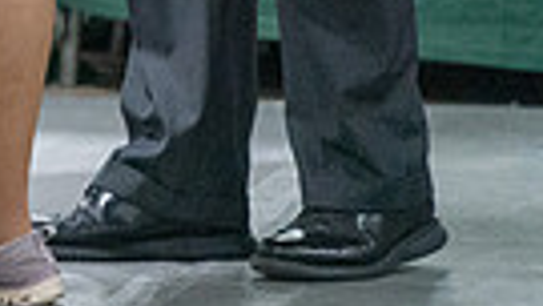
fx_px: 11290
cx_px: -559
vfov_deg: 1.5
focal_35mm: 784
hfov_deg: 2.7
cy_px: -372
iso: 6400
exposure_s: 1/320
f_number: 2.8
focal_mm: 174
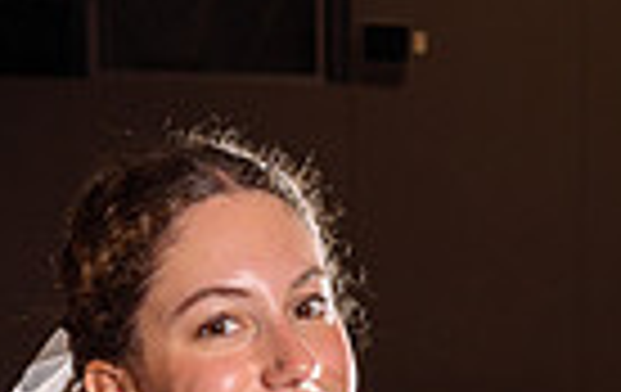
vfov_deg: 7.7
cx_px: 297
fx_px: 2698
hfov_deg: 13.1
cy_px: 969
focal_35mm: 159
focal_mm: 48
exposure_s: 1/250
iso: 250
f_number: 8
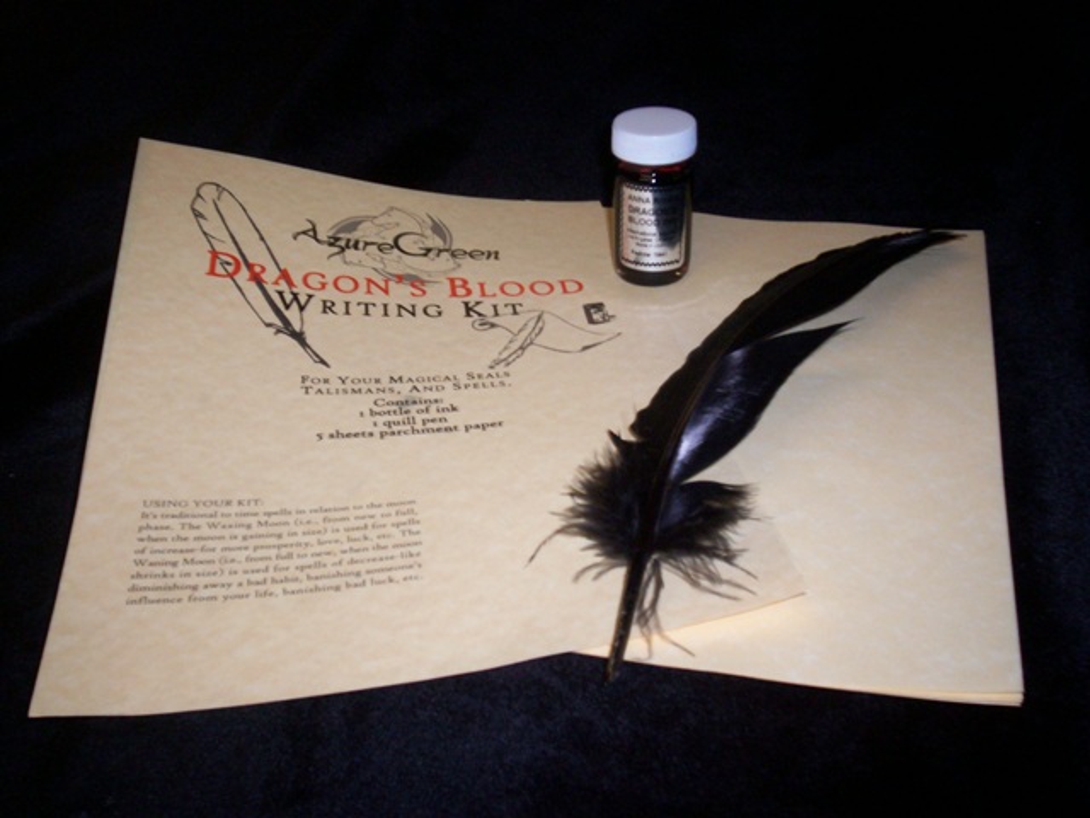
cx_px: 545
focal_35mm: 36
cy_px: 409
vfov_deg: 39.7
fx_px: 1134
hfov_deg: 51.4
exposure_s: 1/64
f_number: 4.5
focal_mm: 5.9
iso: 140
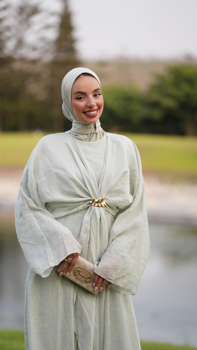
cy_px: 175
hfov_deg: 8.7
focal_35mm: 140
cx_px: 80
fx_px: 1298
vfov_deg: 15.4
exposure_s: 1/320
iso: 125
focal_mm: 132.8
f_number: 2.8
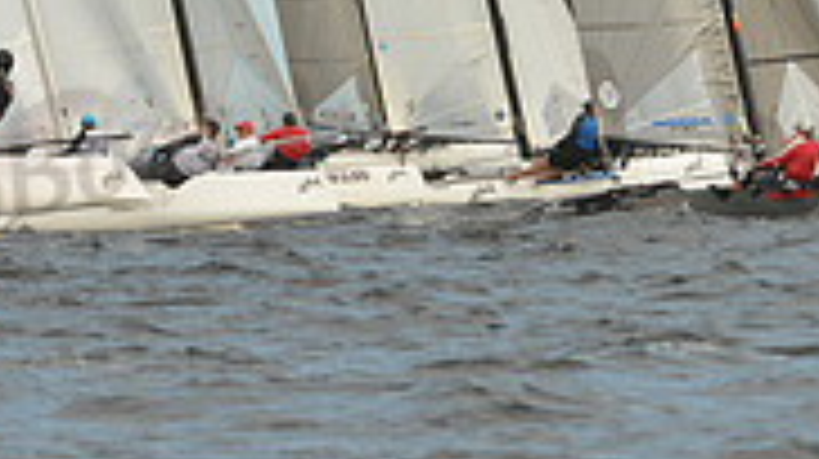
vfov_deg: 1.8
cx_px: 590
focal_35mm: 669
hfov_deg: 3.2
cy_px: -115
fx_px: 14516
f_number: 5.6
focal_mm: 200
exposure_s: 1/1000
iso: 250
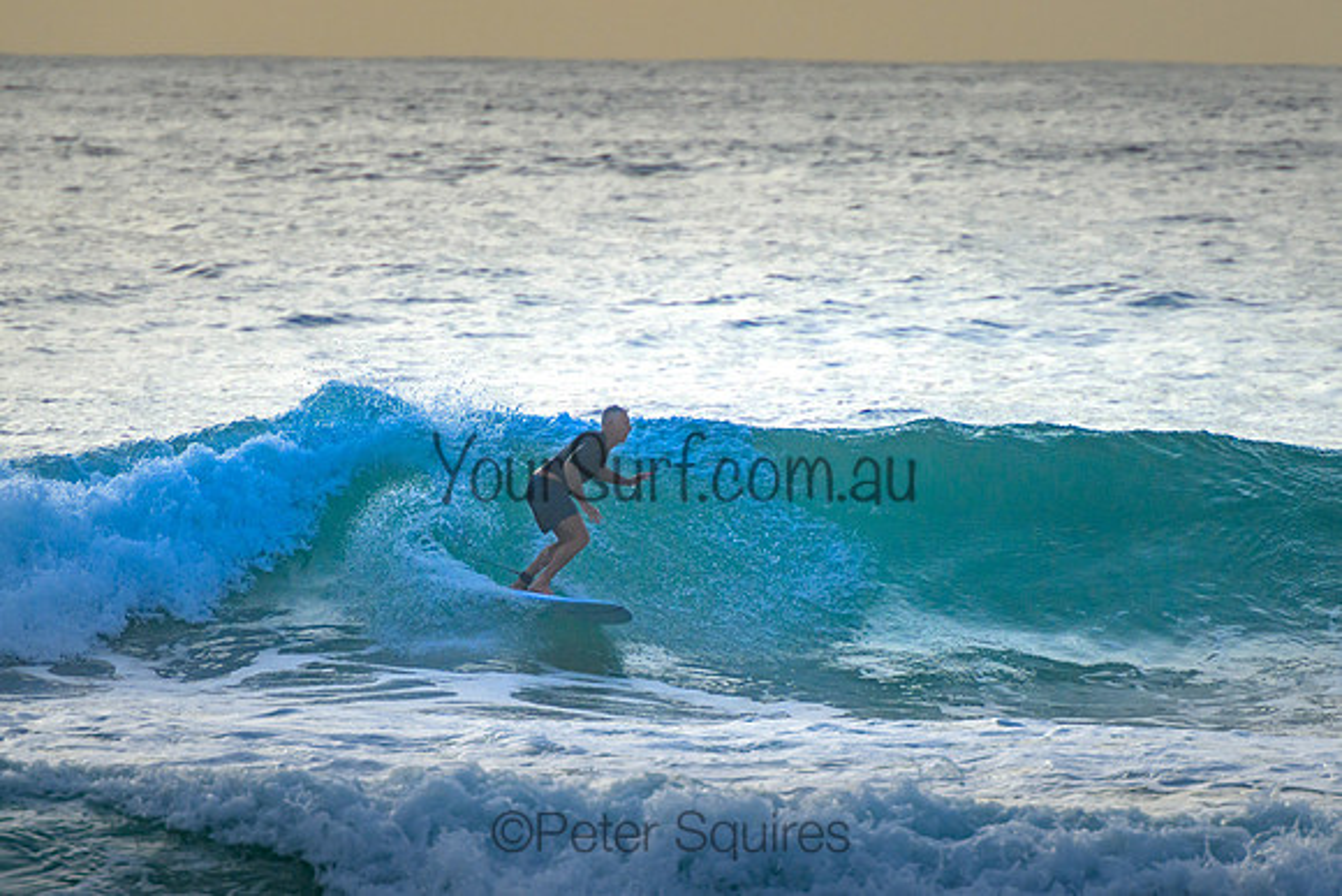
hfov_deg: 3.7
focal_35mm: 550
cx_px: 761
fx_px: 20499
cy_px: 463
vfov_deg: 2.5
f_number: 5.6
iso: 640
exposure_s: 1/2000
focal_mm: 400
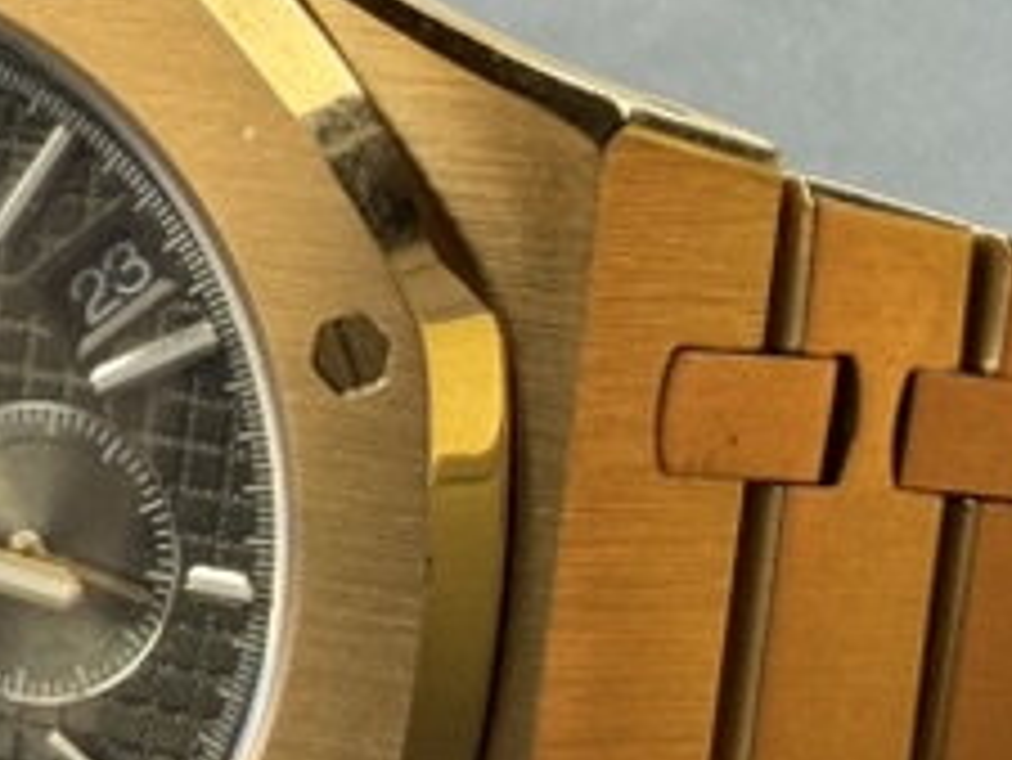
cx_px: -90
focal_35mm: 109
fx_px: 3188
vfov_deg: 13.6
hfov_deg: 17.5
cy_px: 270
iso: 40
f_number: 2.2
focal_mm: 2.22
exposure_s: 1/137
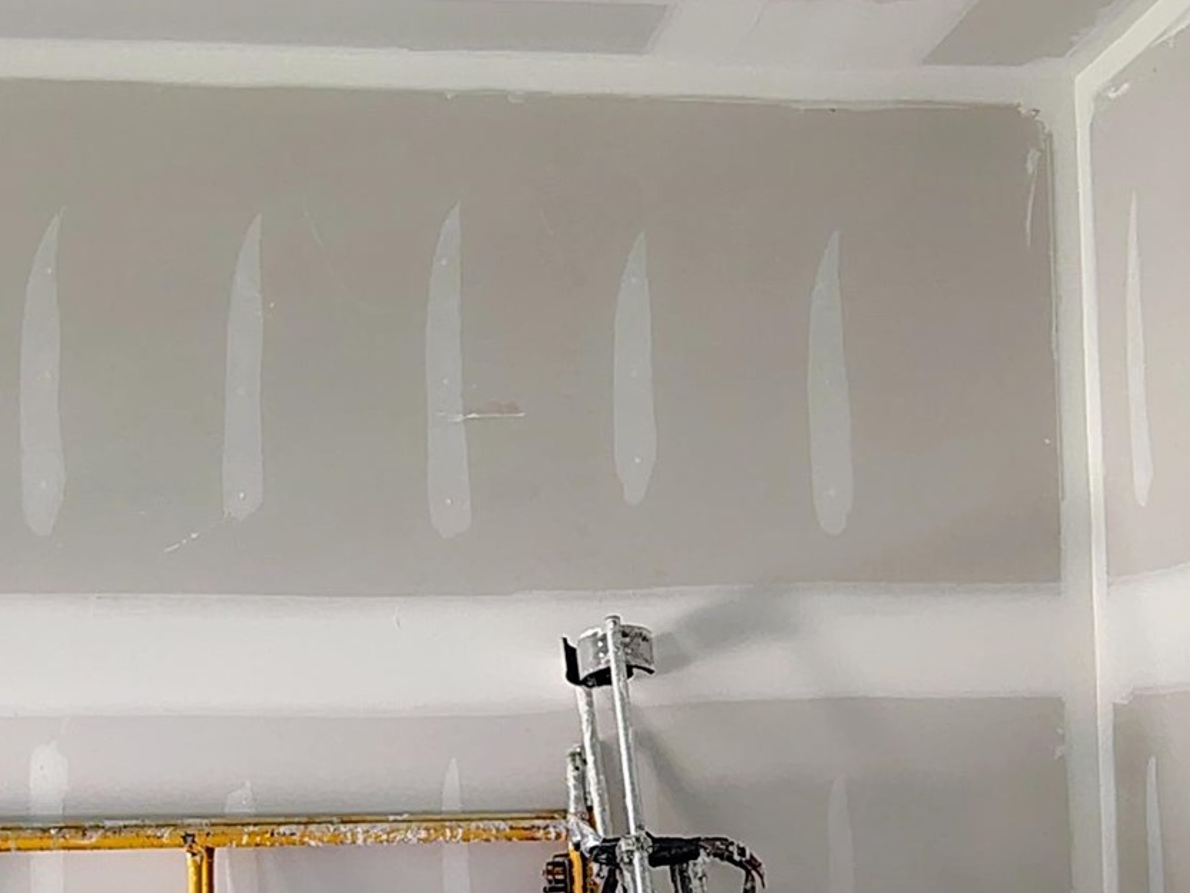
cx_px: 561
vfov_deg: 24.4
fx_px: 2029
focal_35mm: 59
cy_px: 734
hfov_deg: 32.7
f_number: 2.2
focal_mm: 2.13
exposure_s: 1/50
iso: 251
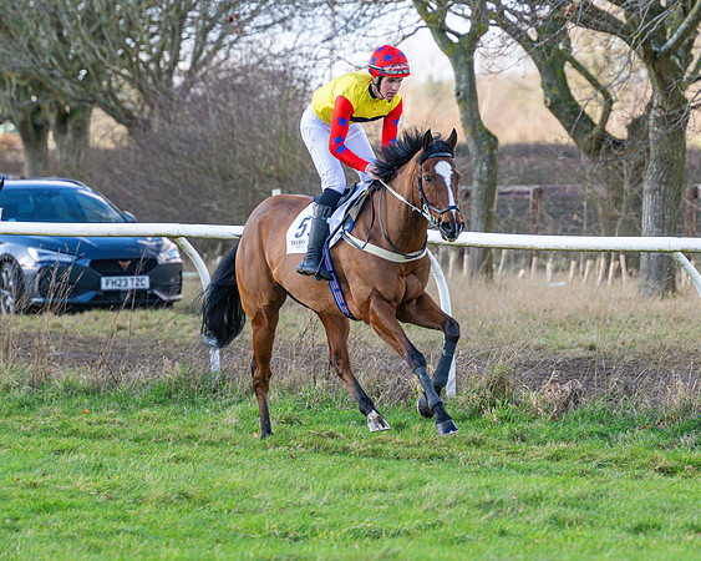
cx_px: 412
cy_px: 314
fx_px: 7032
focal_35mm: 339
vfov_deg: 4.6
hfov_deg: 5.7
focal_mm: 175
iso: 800
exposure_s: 1/1000
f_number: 4
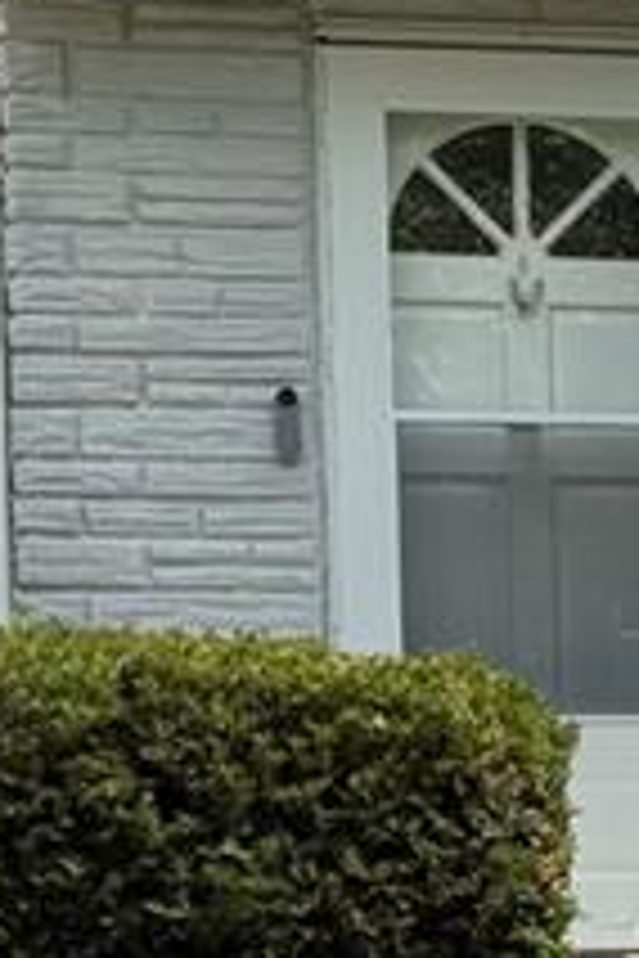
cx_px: 1377
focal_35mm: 195
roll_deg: +0.2
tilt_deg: -1.5
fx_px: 5191
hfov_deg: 6.8
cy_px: 1084
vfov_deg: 10.4
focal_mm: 5.96
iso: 50
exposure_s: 1/2075
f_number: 1.6
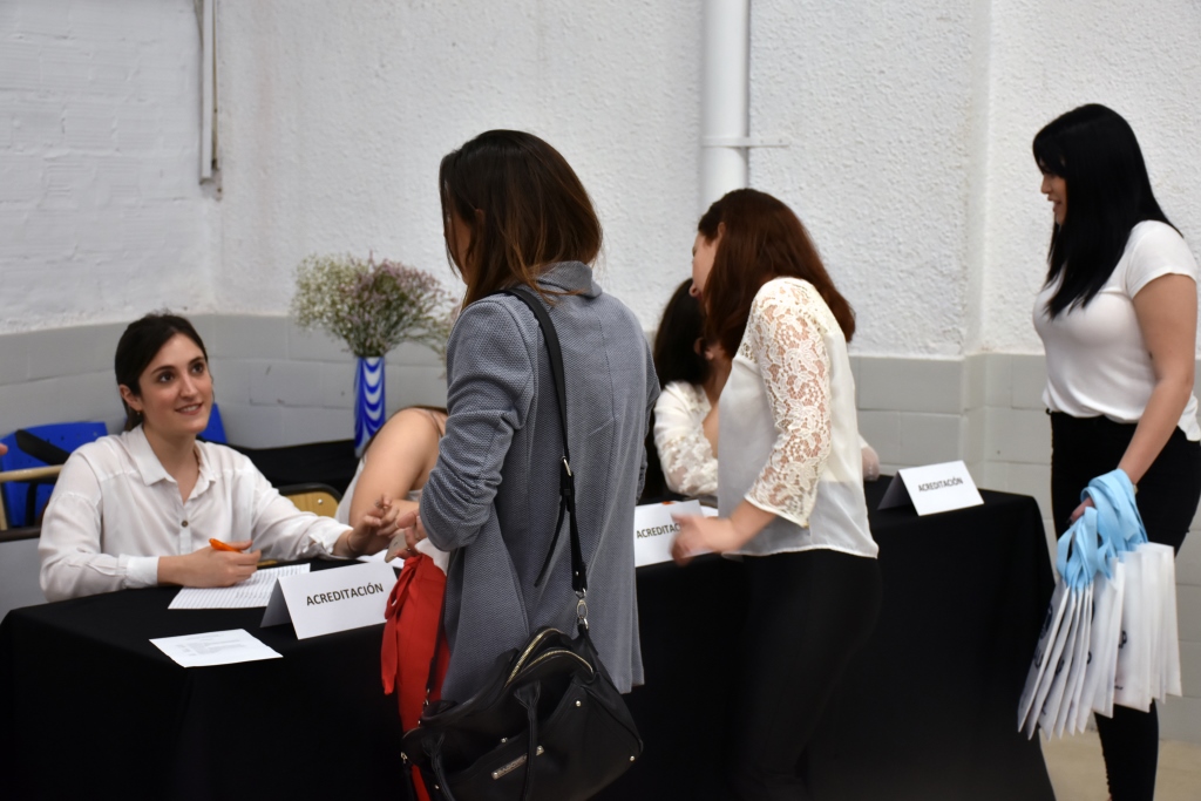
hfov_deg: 35.0
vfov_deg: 23.8
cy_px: 400
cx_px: 600
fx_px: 1902
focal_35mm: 57
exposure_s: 1/80
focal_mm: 38
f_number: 4.5
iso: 800
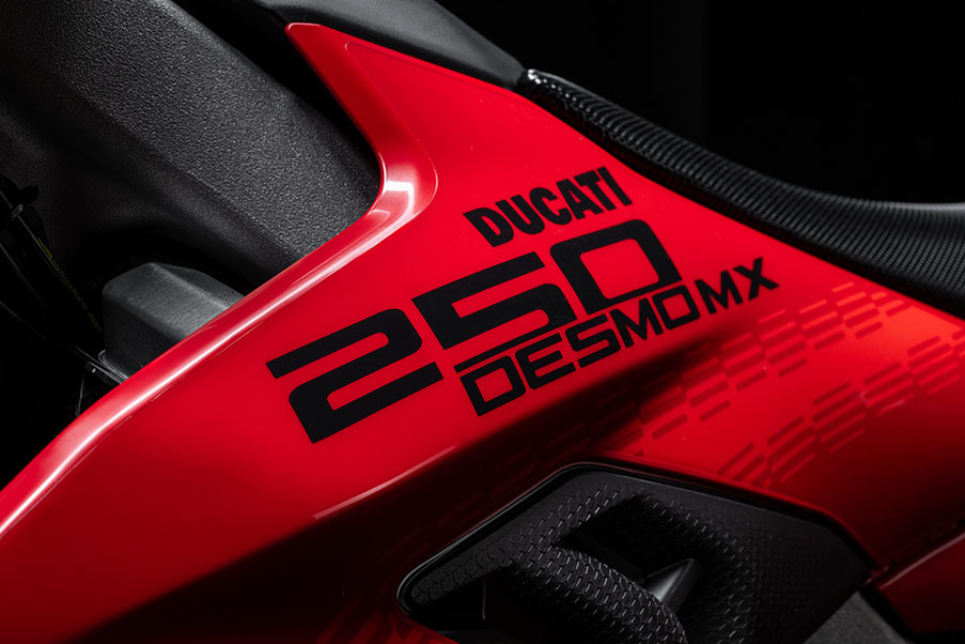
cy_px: 417
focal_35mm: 93
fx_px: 2493
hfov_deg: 21.9
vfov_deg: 14.7
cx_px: 513
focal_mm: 70
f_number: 11
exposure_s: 1/125
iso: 100
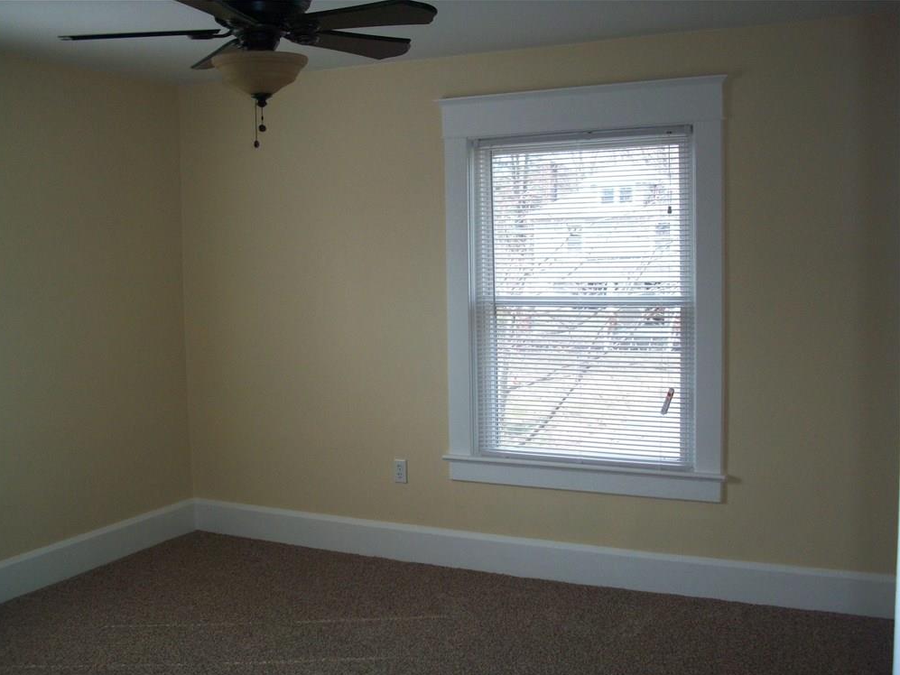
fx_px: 988
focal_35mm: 38
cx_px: 439
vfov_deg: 37.7
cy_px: 346
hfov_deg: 49.0
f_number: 2.8
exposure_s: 1/122
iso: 80
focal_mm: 6.2
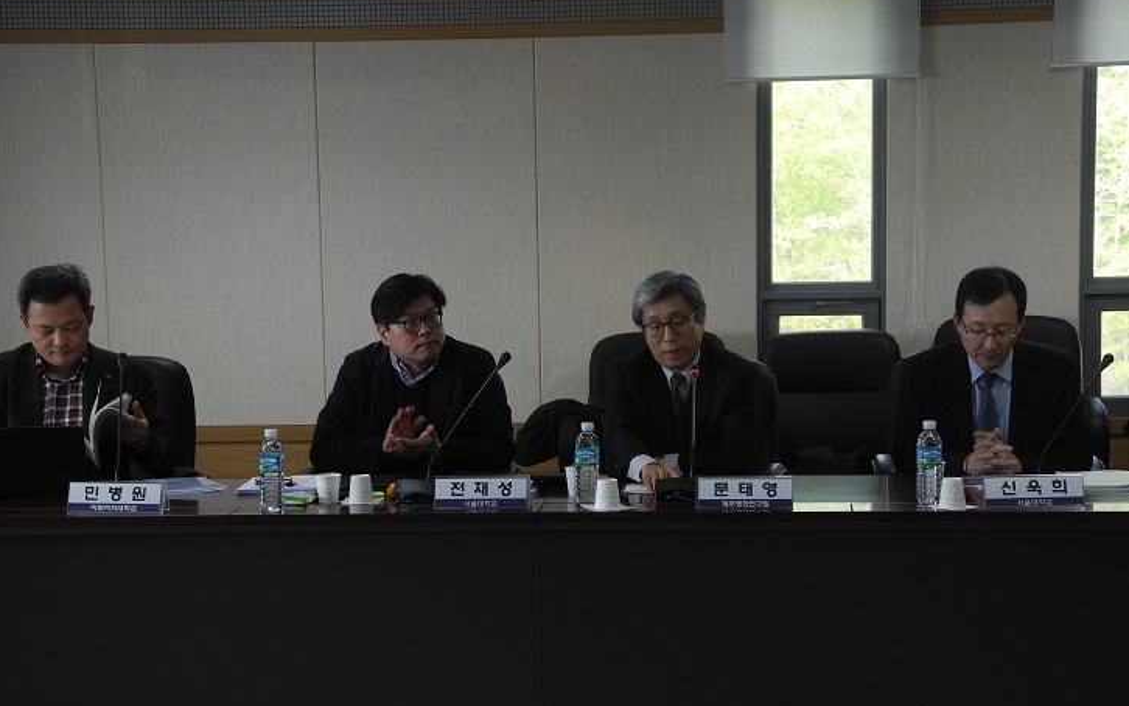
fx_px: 2493
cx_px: 563
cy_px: 406
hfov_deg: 25.5
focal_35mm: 81
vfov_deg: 16.1
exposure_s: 1/41.6
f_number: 4
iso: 100
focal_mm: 16.3
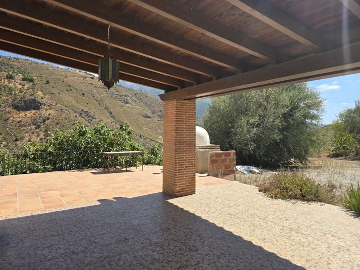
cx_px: 180
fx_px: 239
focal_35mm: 23
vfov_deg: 58.8
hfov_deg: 74.0
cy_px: 135
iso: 12
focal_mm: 6.3
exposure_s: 1/607
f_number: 1.7
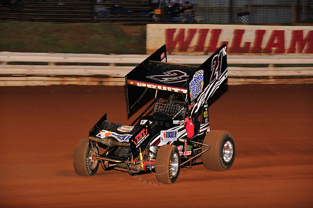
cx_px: 156
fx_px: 1086
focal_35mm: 125
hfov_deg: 16.4
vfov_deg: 11.0
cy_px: 104
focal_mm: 125
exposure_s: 1/320
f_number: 5.6
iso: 800
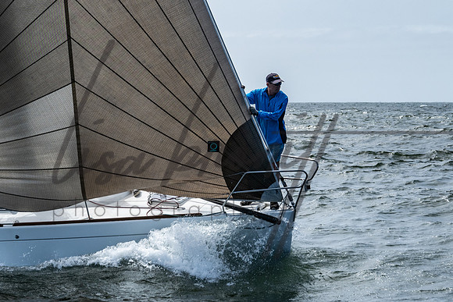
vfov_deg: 7.7
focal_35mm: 179
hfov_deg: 11.5
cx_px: 265
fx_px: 2250
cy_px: 44
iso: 200
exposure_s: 1/2000
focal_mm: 90
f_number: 6.3
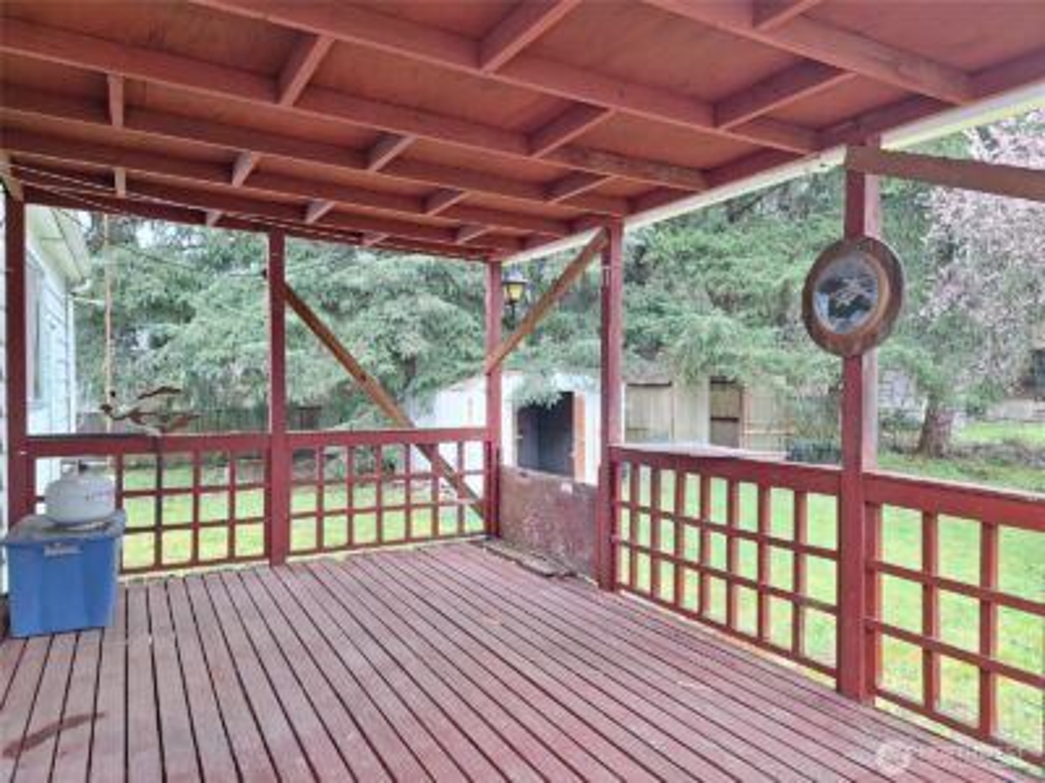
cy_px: 392
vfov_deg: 58.9
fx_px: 694
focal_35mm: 23
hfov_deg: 73.9
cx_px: 522
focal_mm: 5.54
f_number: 1.8
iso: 40
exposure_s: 1/123
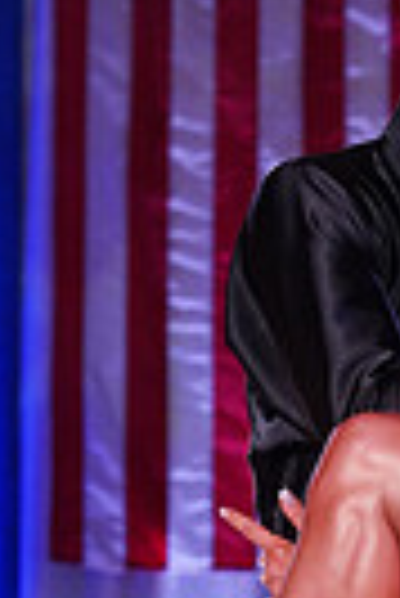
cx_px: 416
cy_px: 823
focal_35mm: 348
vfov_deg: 5.9
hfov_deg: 4.0
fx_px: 5785
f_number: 5
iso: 2000
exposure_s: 1/200
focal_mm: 80
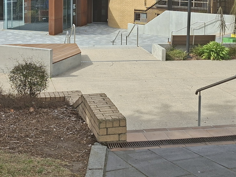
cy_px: 11
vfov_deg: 22.6
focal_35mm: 63
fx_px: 430
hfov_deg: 30.6
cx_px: 94
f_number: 1.8
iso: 50
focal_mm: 5.54
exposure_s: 1/1672
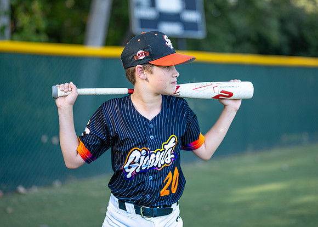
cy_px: 103
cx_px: 161
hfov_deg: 32.2
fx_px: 551
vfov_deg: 23.3
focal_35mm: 61
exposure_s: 1/1600
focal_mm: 50
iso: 125
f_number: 1.2
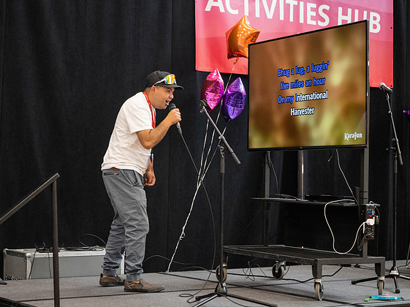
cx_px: 167
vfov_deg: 18.0
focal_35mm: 82
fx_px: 971
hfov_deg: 23.8
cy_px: 150
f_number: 2.8
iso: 2000
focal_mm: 70
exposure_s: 1/320
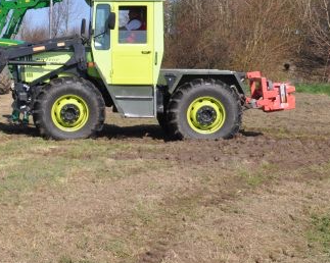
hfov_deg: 22.5
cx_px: -32
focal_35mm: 80
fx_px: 782
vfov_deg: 19.1
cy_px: 104
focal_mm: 23
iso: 200
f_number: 14
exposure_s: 1/200
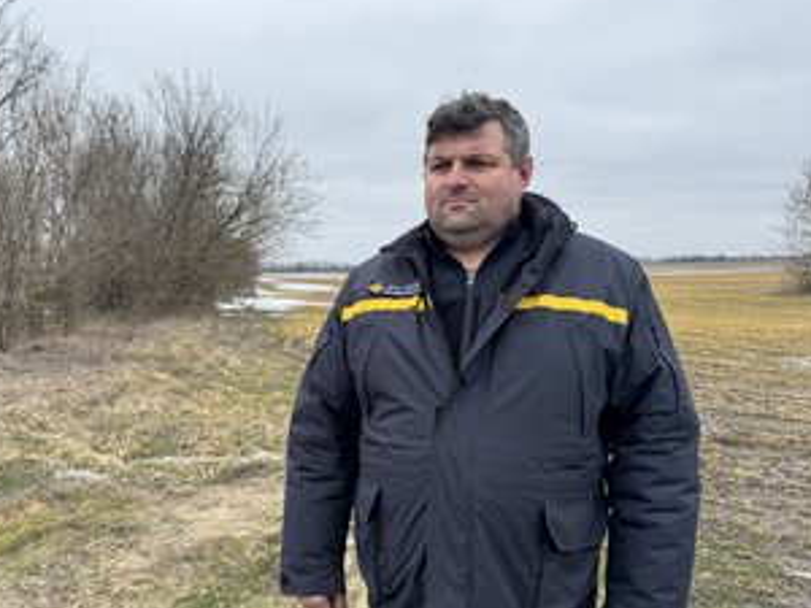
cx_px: 327
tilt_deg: -6.8
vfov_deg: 43.9
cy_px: 365
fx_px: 750
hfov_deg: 56.4
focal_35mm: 32
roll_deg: +0.3
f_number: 1.78
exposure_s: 1/900
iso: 80
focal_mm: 6.76
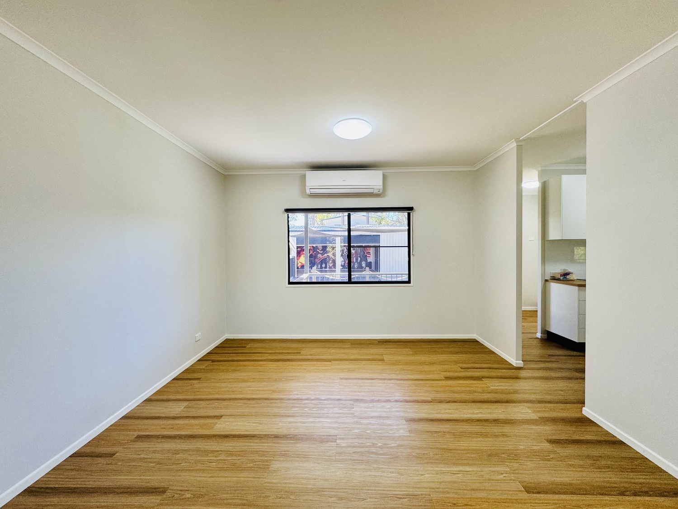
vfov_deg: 85.7
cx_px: 339
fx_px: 274
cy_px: 254
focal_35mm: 14
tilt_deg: -0.8
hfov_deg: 102.1
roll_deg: +0.8
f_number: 2.2
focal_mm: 2.22
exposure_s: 1/99
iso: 125
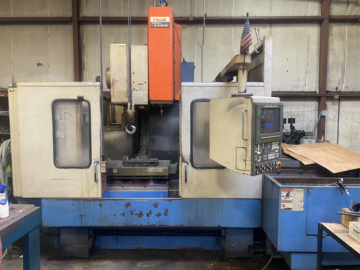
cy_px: 135
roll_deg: -0.3
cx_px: 180
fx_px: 270
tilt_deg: -3.0
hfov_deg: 67.3
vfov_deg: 53.1
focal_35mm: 26
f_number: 1.8
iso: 250
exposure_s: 1/60
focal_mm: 4.25
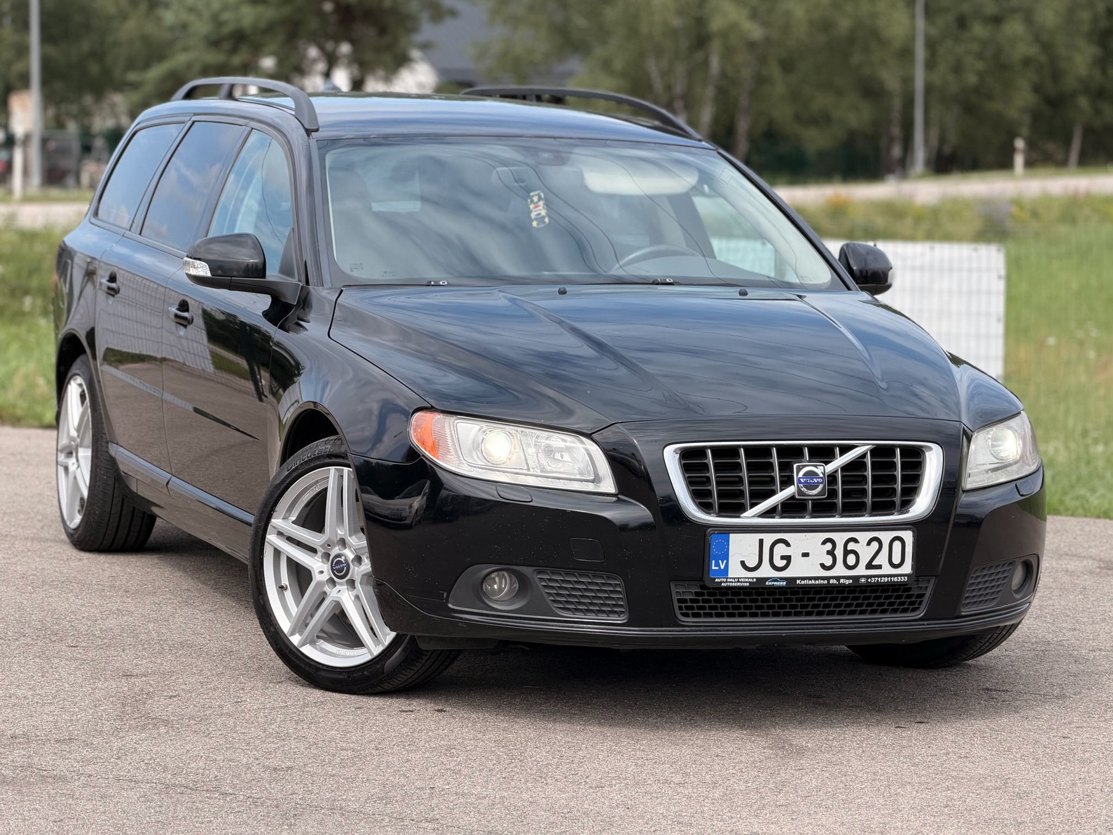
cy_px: 418
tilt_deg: -5.1
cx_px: 556
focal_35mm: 100
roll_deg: +1.3
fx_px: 3215
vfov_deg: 14.8
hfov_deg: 19.6
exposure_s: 1/638
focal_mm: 16.89
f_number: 2.8
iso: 50
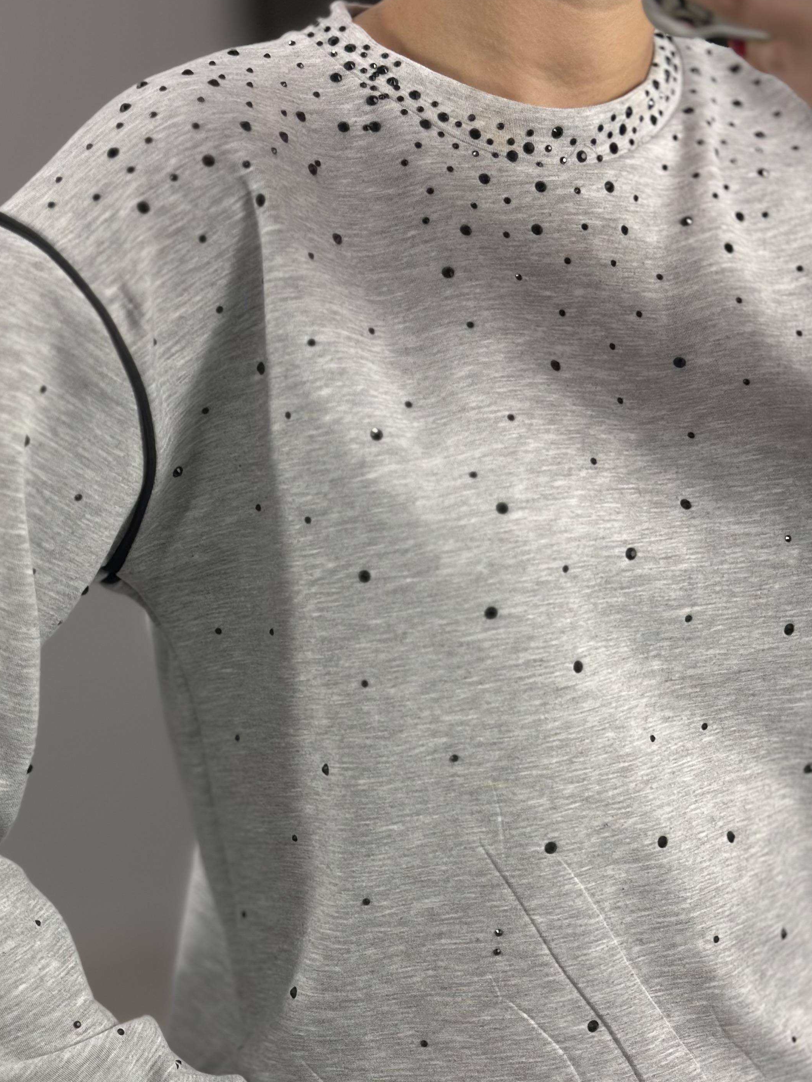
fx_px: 2158
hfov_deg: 21.3
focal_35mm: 69
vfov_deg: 27.9
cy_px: 742
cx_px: 338
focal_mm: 6.86
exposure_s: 1/100
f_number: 1.78
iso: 64
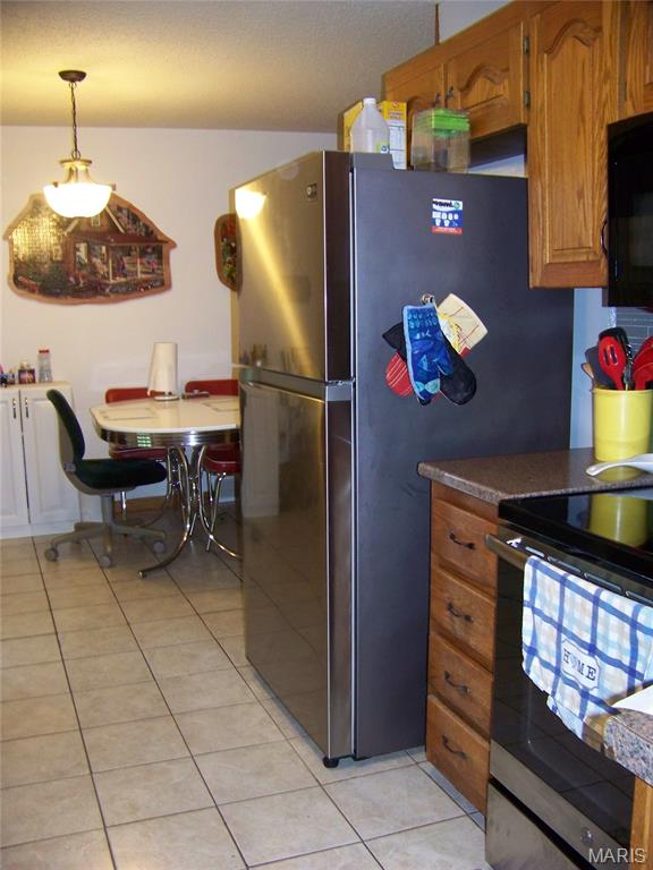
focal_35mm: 36
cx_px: 326
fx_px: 905
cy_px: 435
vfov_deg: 51.4
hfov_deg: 39.7
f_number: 2.8
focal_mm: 5.85
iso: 200
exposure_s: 1/30
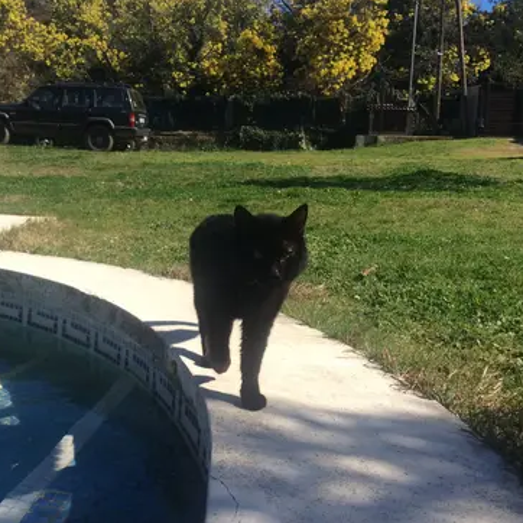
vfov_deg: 42.8
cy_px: 255
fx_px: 667
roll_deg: -0.7
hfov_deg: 42.5
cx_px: 198
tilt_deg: -8.5
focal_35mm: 39
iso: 32
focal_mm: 3.3
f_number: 2.4
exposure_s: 1/1466
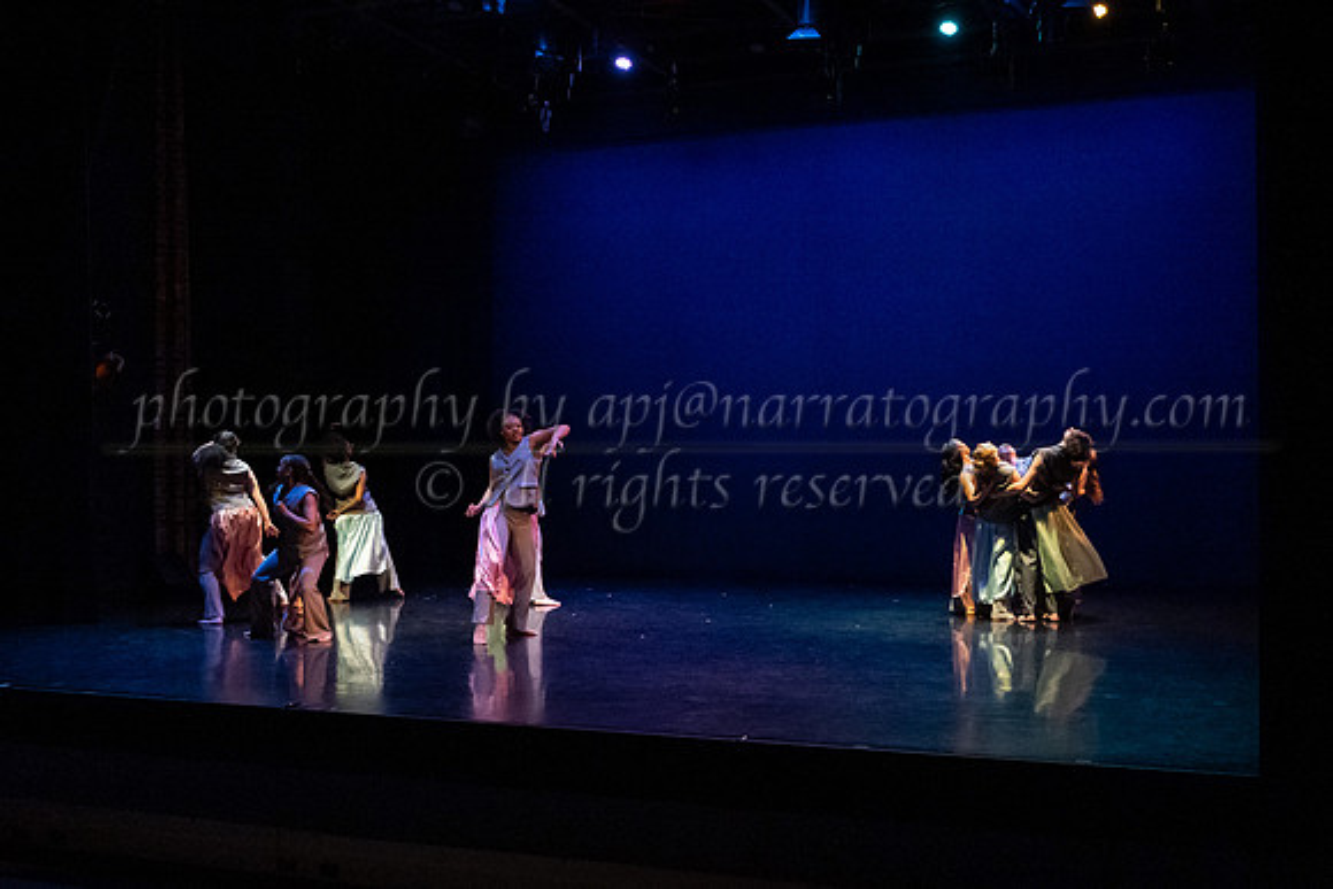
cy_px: 515
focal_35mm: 39
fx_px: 1445
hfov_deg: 49.5
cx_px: 725
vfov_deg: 34.1
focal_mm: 28
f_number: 4.5
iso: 6400
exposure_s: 1/400
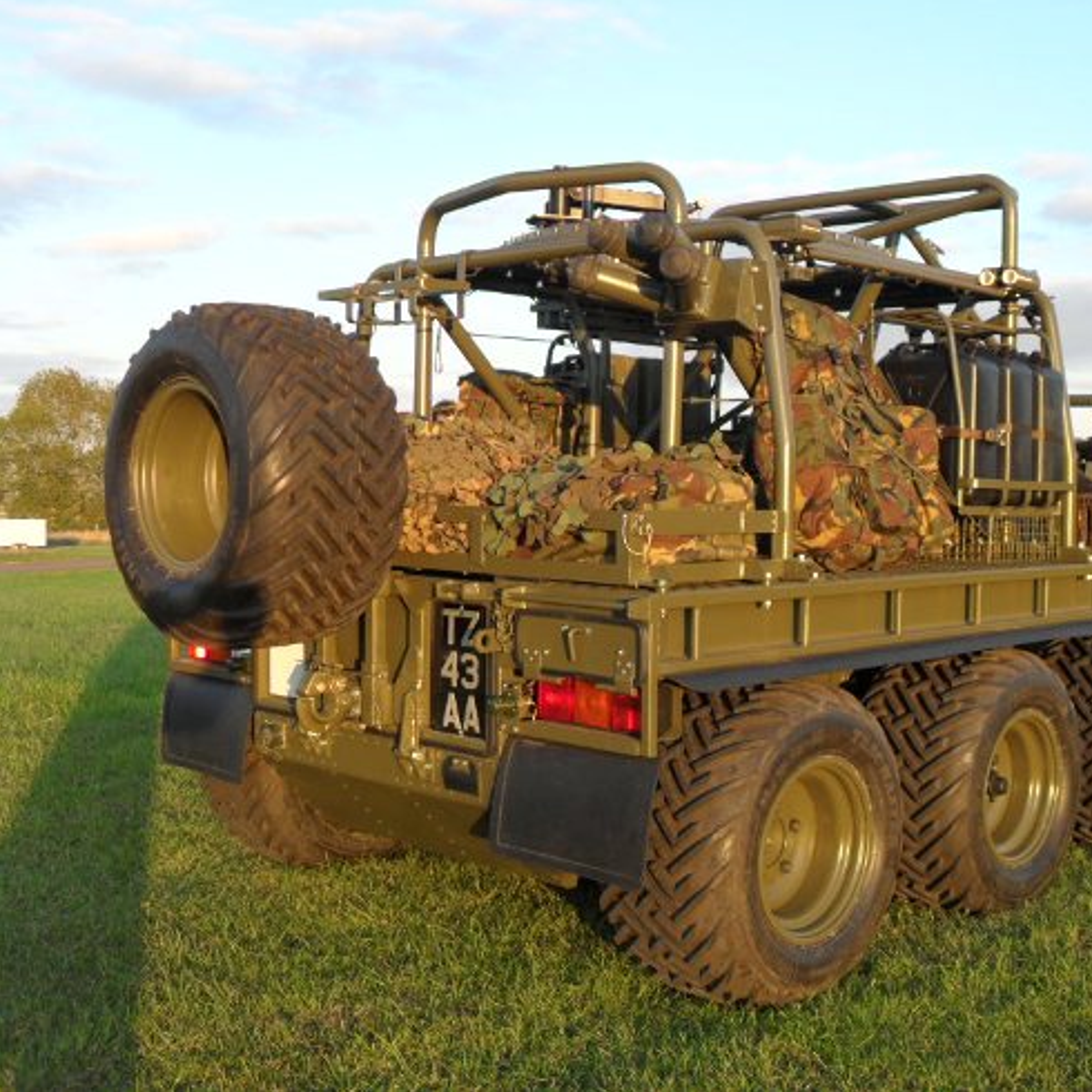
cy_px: 538
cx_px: 740
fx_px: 1499
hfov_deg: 39.5
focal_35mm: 42
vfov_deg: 40.0
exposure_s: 1/250
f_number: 2.8
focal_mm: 6.2
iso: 100
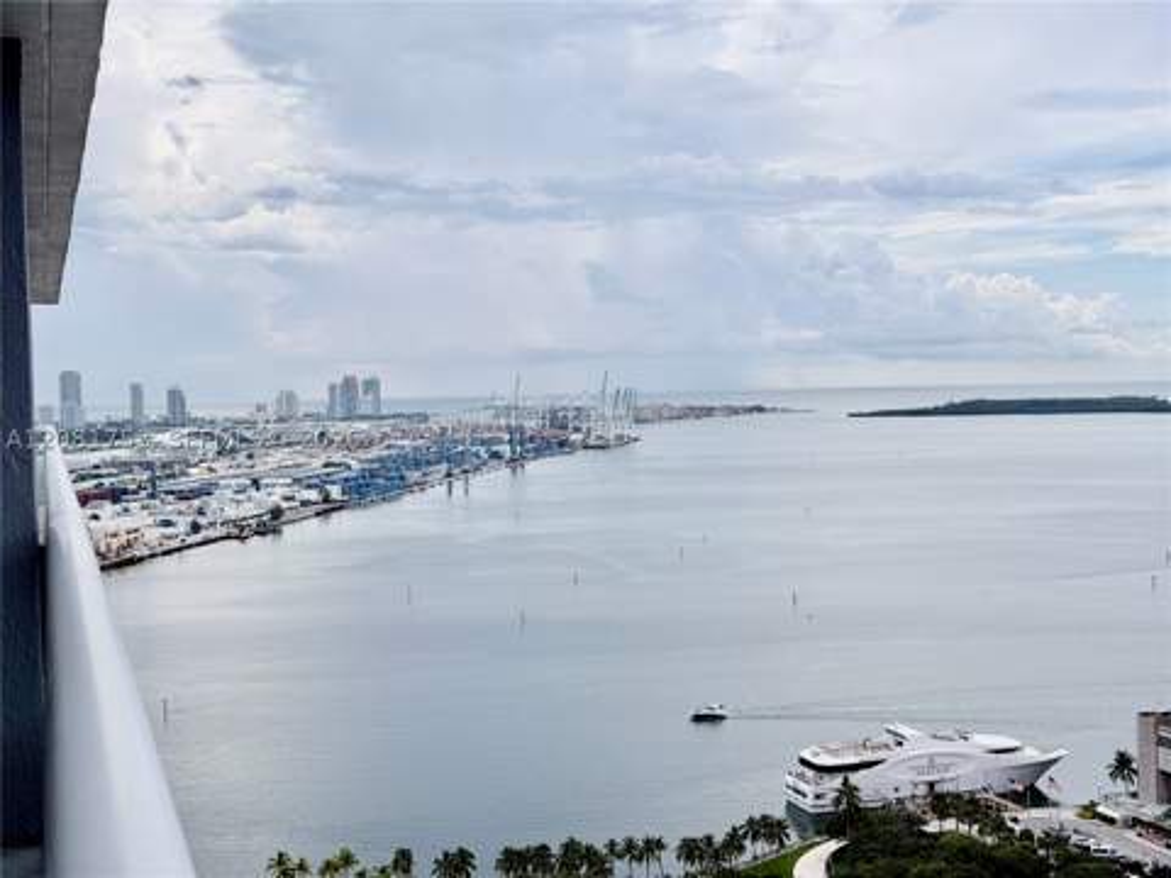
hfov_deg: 39.7
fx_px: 1624
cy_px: 439
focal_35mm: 48
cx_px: 586
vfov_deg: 30.3
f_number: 1.78
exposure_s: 1/7143
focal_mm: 6.76
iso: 80
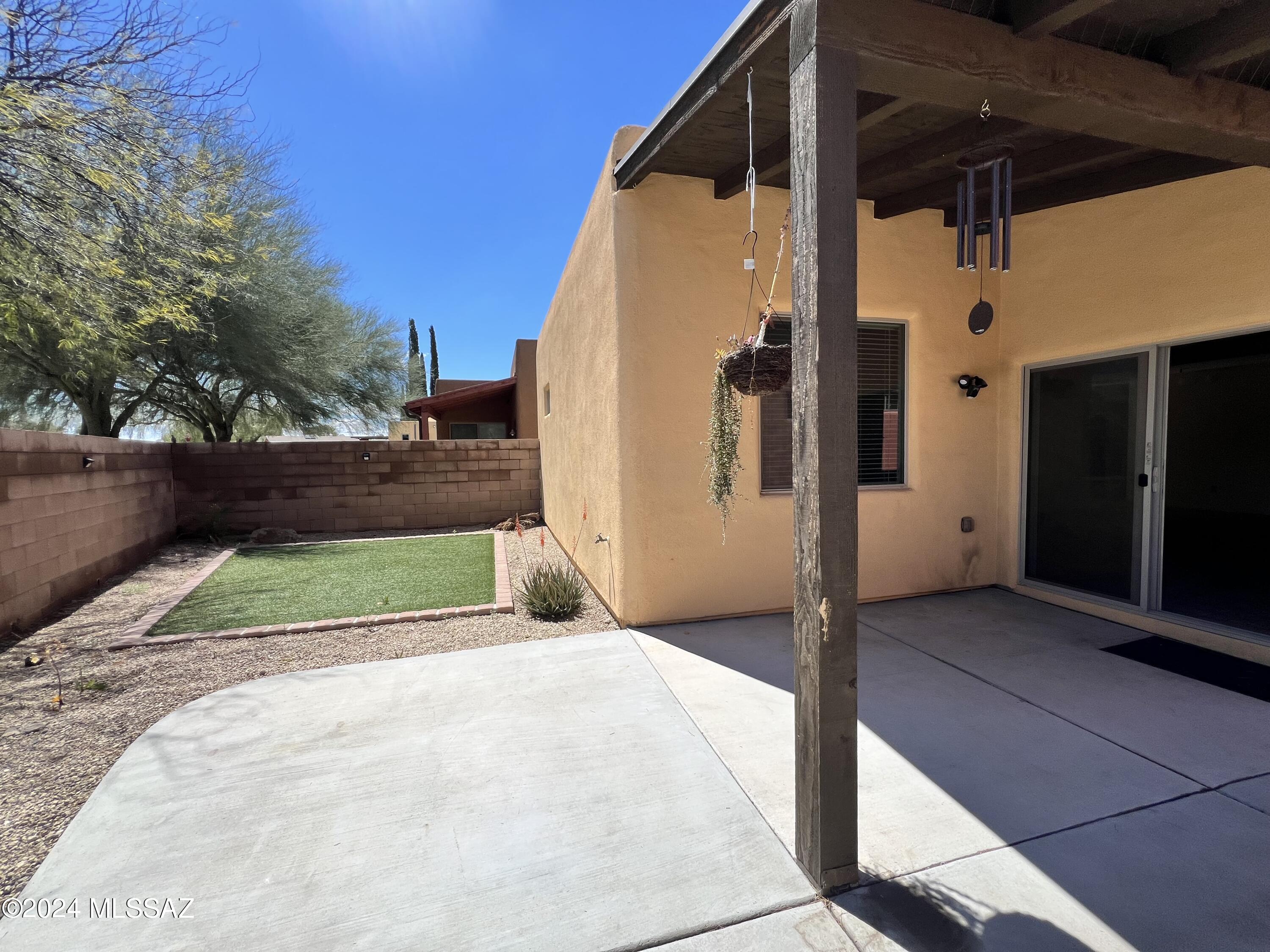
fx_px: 477
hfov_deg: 106.2
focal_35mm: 13
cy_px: 476
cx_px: 635
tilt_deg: -2.2
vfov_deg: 89.9
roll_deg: +0.6
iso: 32
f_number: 1.8
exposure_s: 1/1309
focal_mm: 1.57
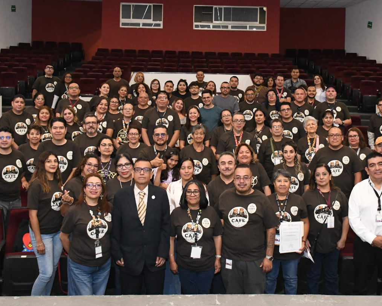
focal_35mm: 45
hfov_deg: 41.0
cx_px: 224
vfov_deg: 33.2
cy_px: 106
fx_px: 509
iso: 6400
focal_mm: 20
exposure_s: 1/100
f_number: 5
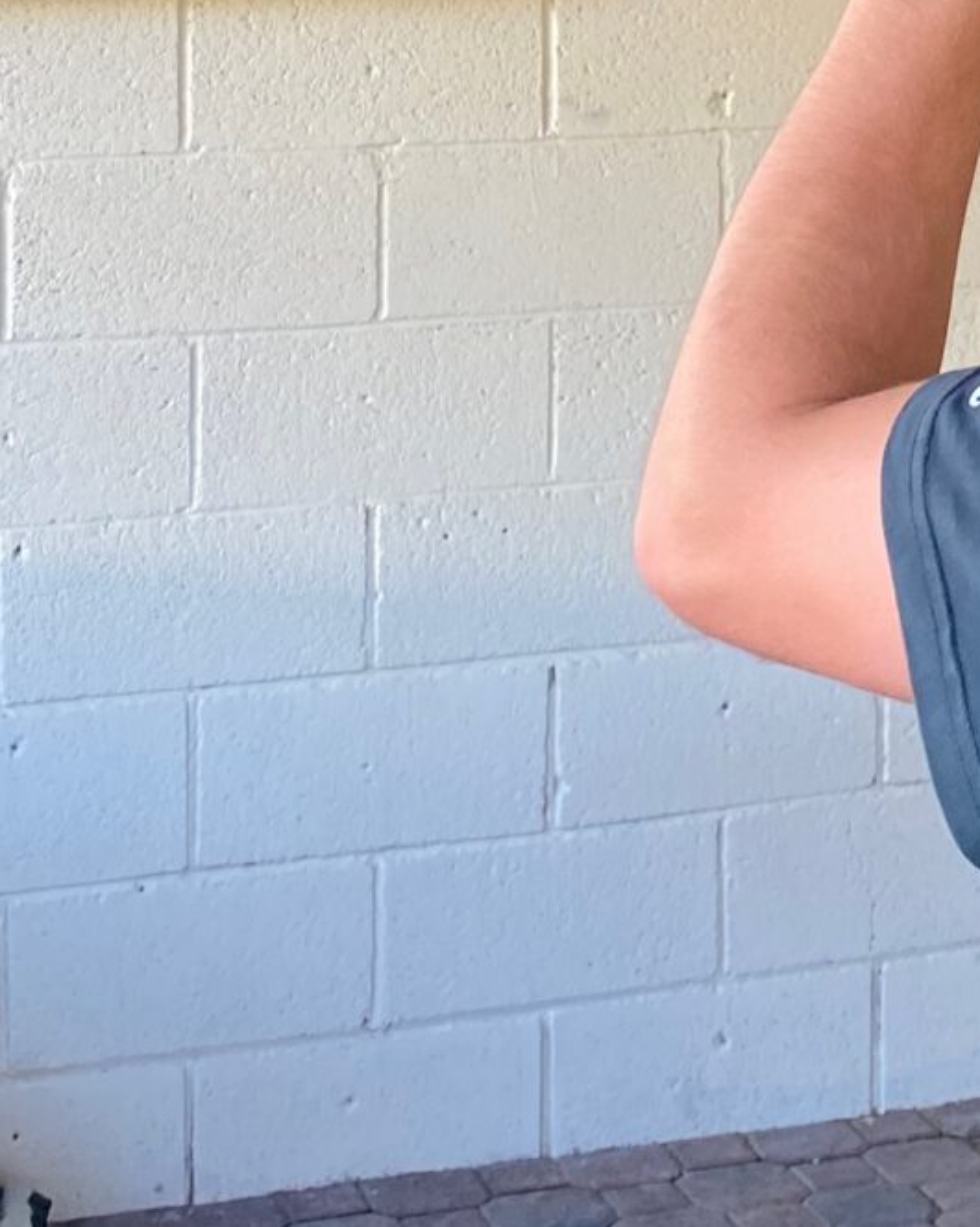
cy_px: -11
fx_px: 3555
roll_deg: -0.7
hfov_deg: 15.2
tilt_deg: -3.1
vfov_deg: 19.0
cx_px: 1150
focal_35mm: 98
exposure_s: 1/121
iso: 100
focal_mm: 4.25
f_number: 1.8
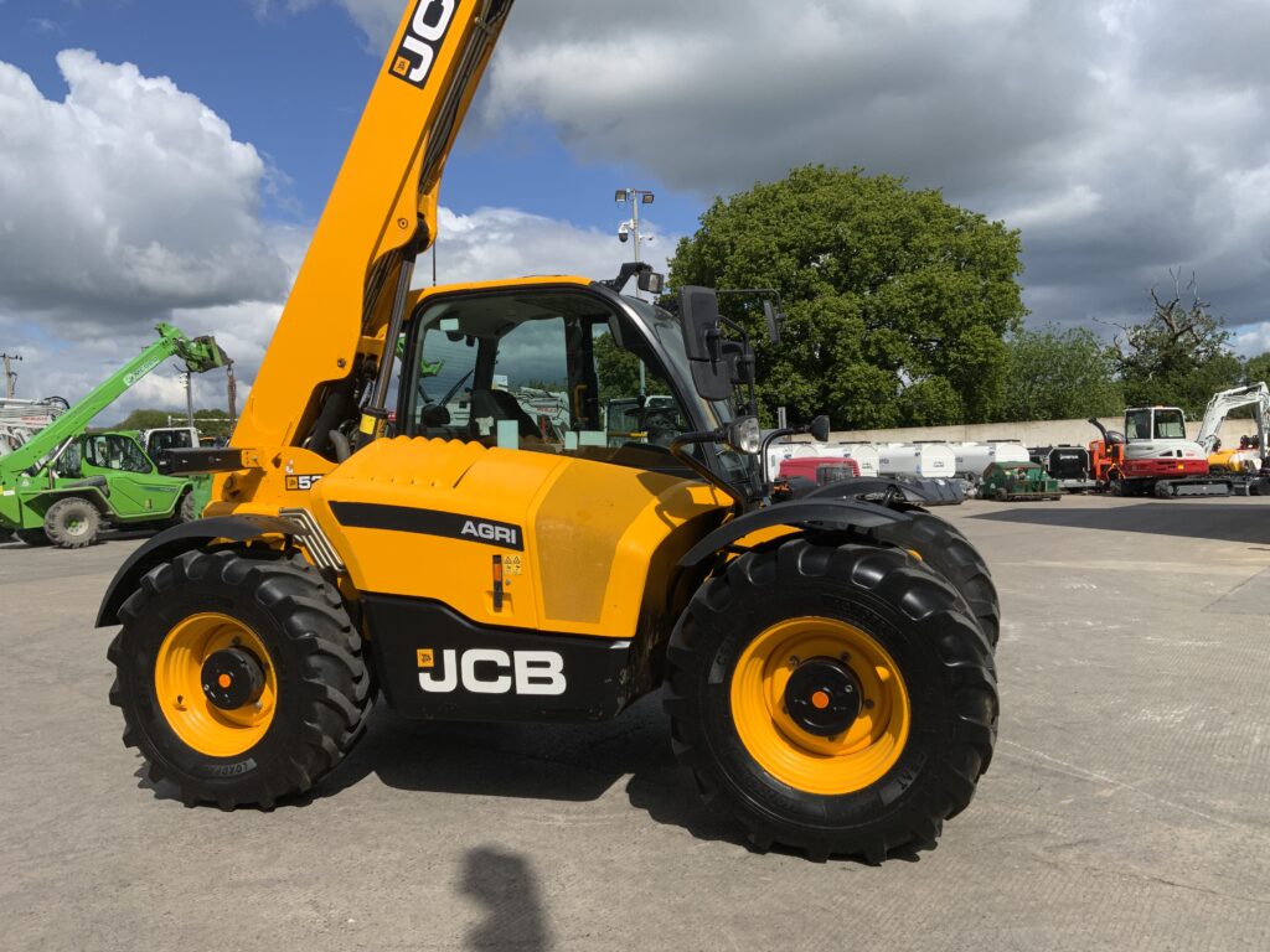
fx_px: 1064
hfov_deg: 61.7
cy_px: 476
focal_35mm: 29
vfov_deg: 48.2
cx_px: 635
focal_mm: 3
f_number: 1.8
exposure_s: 1/2801
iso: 20
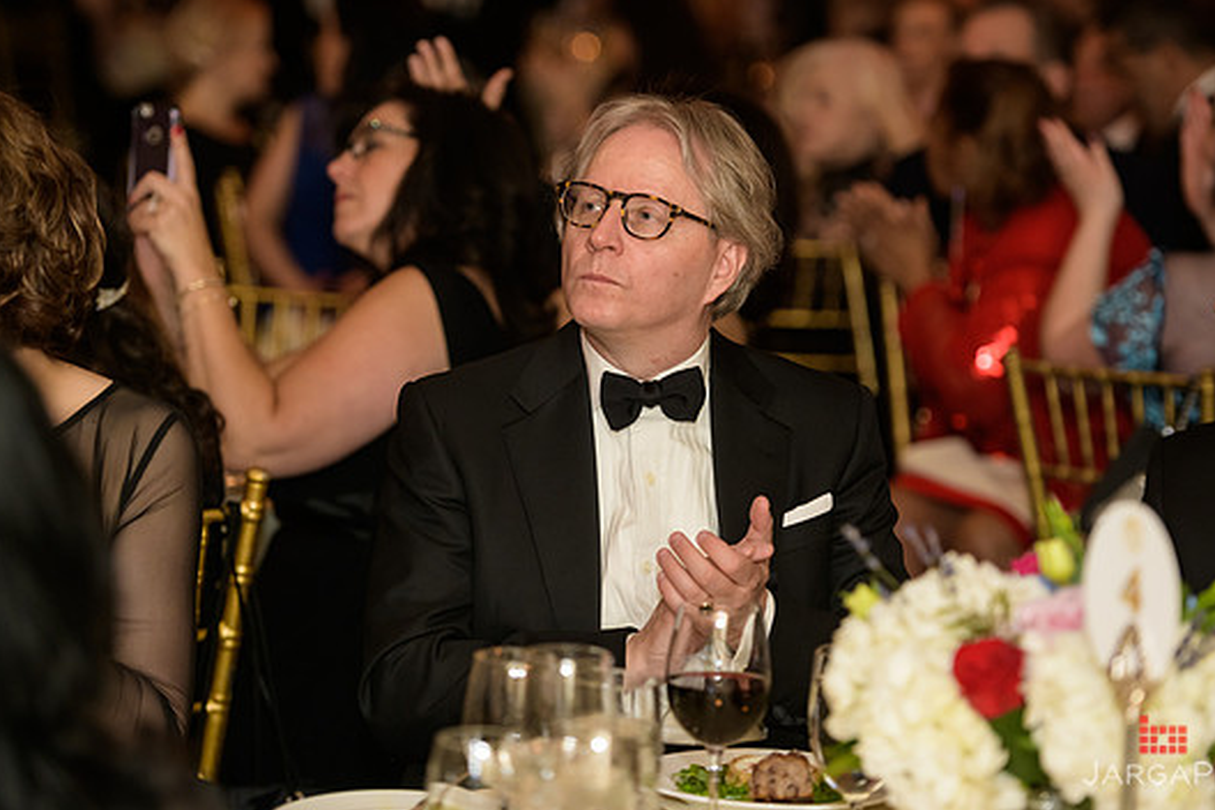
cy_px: 390
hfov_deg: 15.3
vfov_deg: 10.2
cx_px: 635
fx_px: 4522
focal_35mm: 134
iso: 1250
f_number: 3.2
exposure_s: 1/125
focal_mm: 122
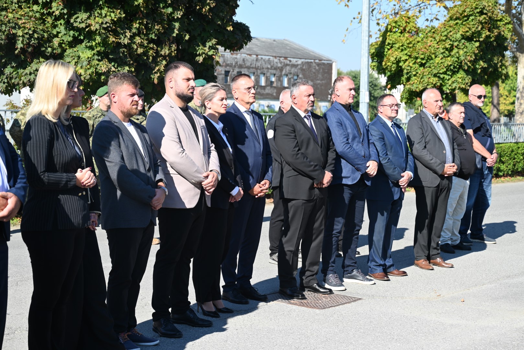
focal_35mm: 67
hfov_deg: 30.1
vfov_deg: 20.3
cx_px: 262
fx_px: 976
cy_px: 175
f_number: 6.3
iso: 100
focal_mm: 67
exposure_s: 1/250
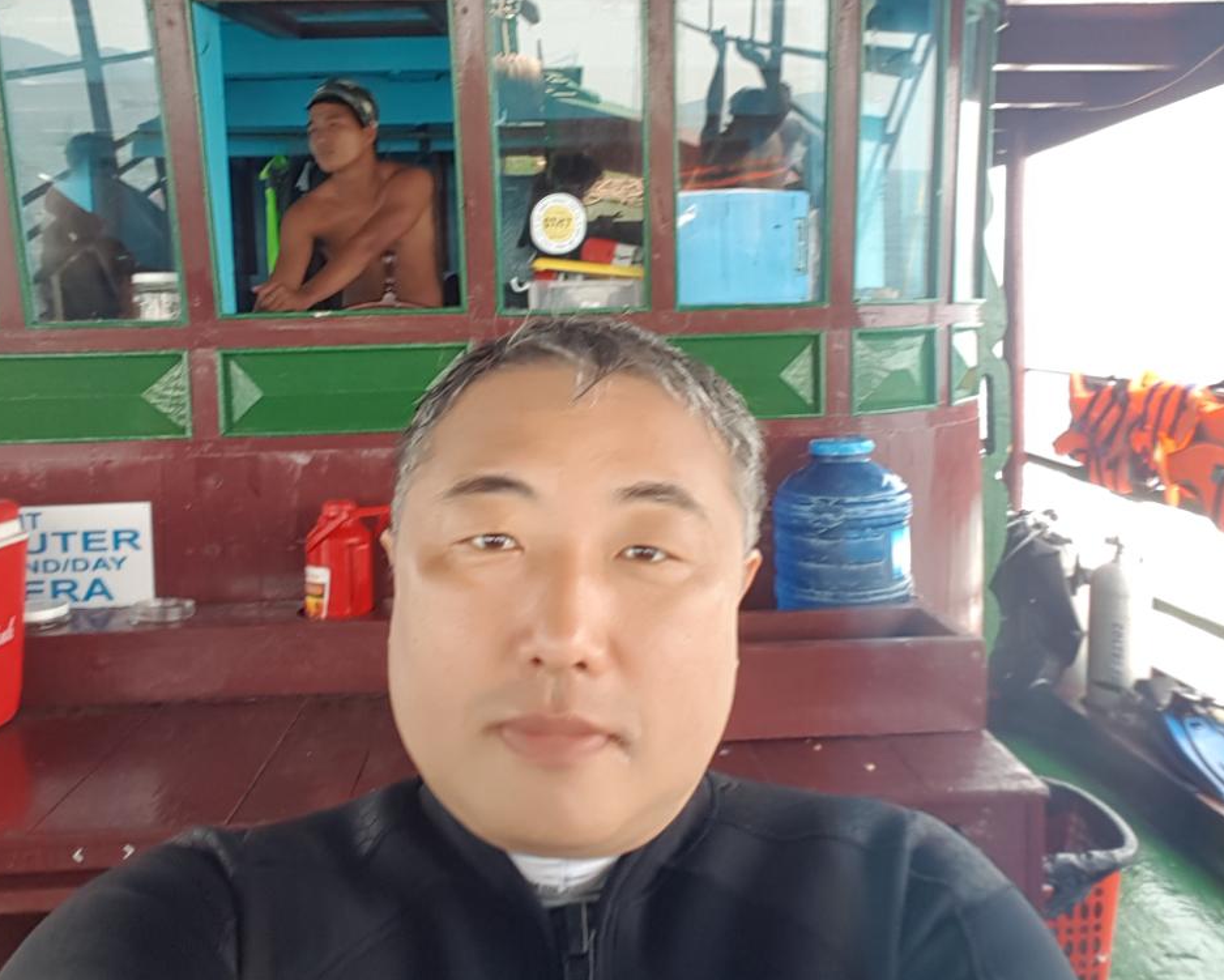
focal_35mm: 28
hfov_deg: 62.2
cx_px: 610
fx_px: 1015
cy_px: 406
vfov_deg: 51.3
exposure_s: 1/169
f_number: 1.7
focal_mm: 2.1
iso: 50
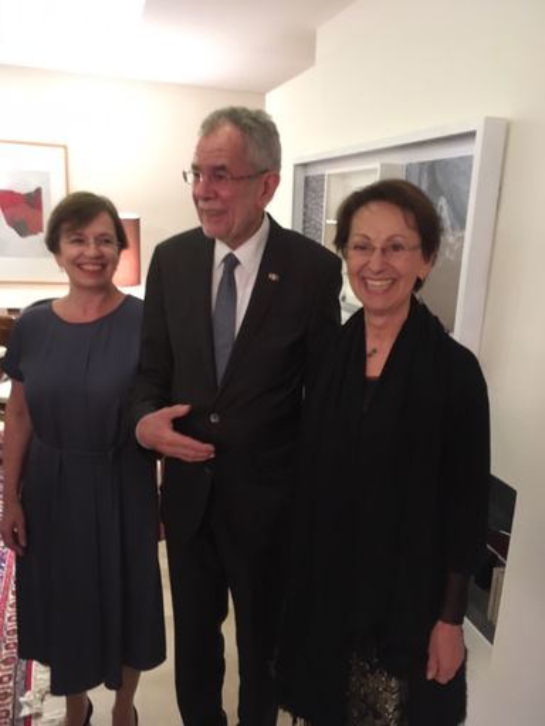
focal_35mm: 29
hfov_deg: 48.2
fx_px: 609
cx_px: 272
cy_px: 363
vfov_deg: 61.7
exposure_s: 1/17
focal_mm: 4.15
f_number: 2.2
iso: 400
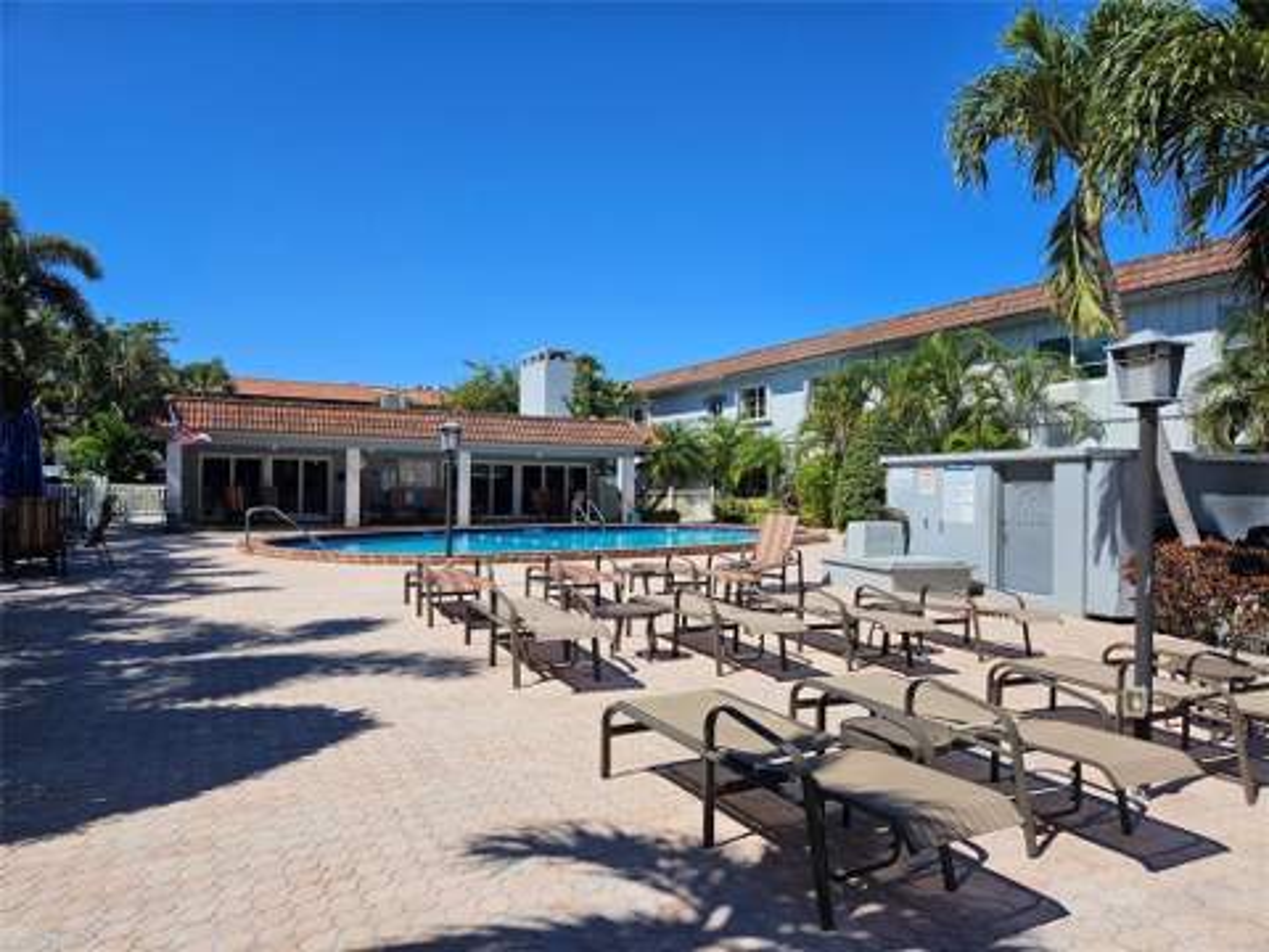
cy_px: 476
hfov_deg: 73.9
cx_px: 634
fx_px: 843
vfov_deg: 58.9
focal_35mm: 23
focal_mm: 5.4
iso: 25
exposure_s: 1/2843
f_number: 1.8
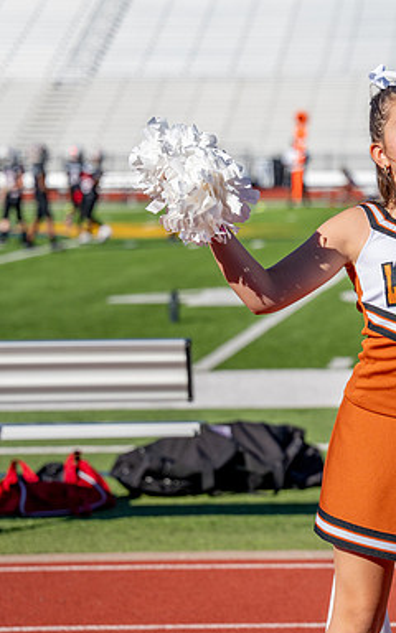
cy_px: 287
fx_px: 2417
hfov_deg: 9.3
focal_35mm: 140
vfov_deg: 14.9
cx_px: 431
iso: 250
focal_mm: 70
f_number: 2.8
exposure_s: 1/6400
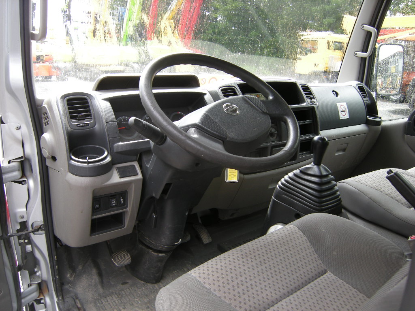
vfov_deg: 45.4
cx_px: 208
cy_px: 156
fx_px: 372
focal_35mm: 31
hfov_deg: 58.4
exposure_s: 1/68.5
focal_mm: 5.3
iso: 64
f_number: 2.9
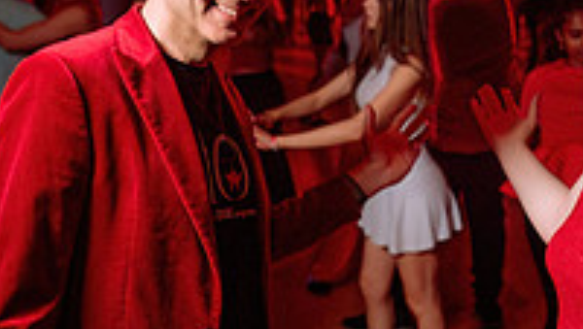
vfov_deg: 16.6
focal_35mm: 73
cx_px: 434
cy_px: 202
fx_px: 1130
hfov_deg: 28.5
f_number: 3.5
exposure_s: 1/40
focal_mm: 24
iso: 1000
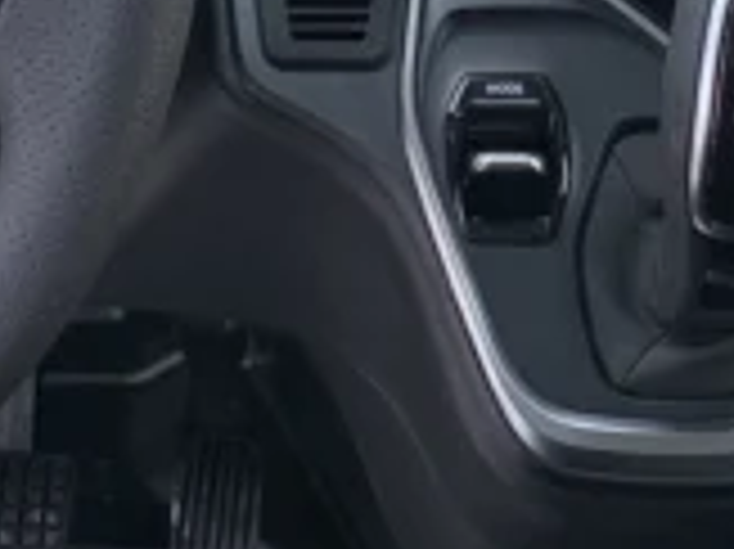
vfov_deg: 11.0
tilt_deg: -28.2
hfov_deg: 15.4
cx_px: 279
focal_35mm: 128
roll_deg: +0.9
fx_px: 2712
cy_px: -342
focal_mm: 4.25
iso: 40
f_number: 1.8
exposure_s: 1/122
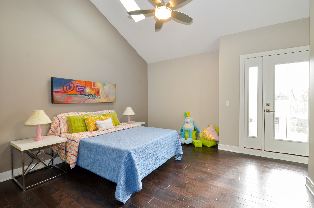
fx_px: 131
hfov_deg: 100.5
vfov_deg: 77.1
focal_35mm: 15
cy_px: 104
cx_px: 157
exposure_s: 1/6
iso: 200
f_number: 8
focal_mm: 10
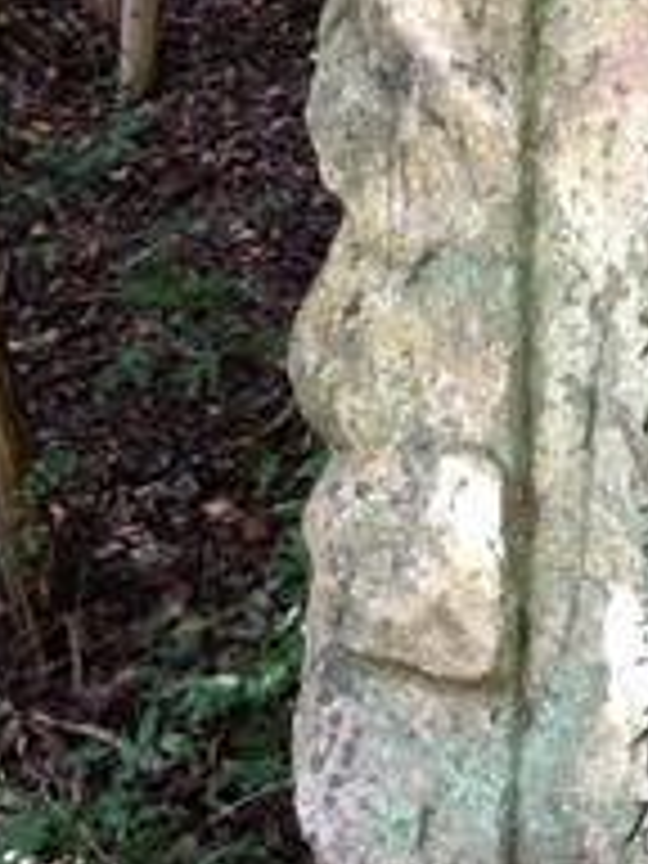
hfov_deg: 15.7
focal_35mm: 91
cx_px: 749
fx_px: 2271
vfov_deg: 21.5
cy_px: 495
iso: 64
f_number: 2.4
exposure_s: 1/30
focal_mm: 4.28
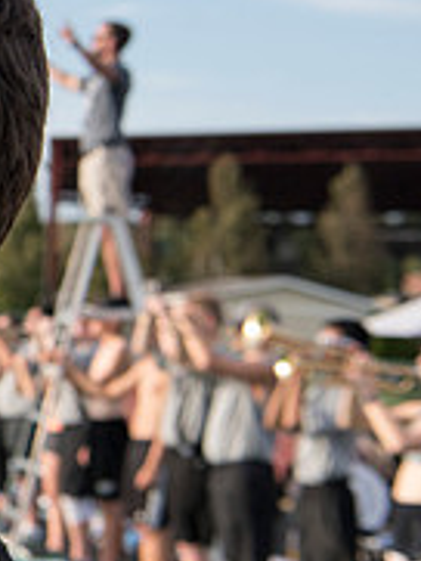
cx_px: -461
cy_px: 222
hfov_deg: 10.9
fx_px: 1992
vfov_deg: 16.0
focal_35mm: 123
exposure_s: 1/3200
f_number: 5.6
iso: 800
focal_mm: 40
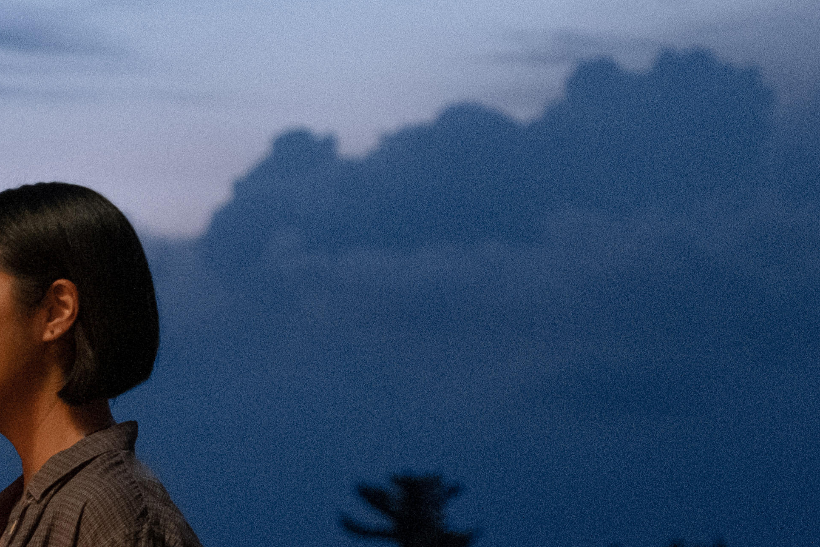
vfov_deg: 6.6
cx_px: -318
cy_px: 573
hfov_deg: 9.7
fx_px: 4715
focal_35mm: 207
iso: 4000
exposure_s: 1/125
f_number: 2.8
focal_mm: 42.7
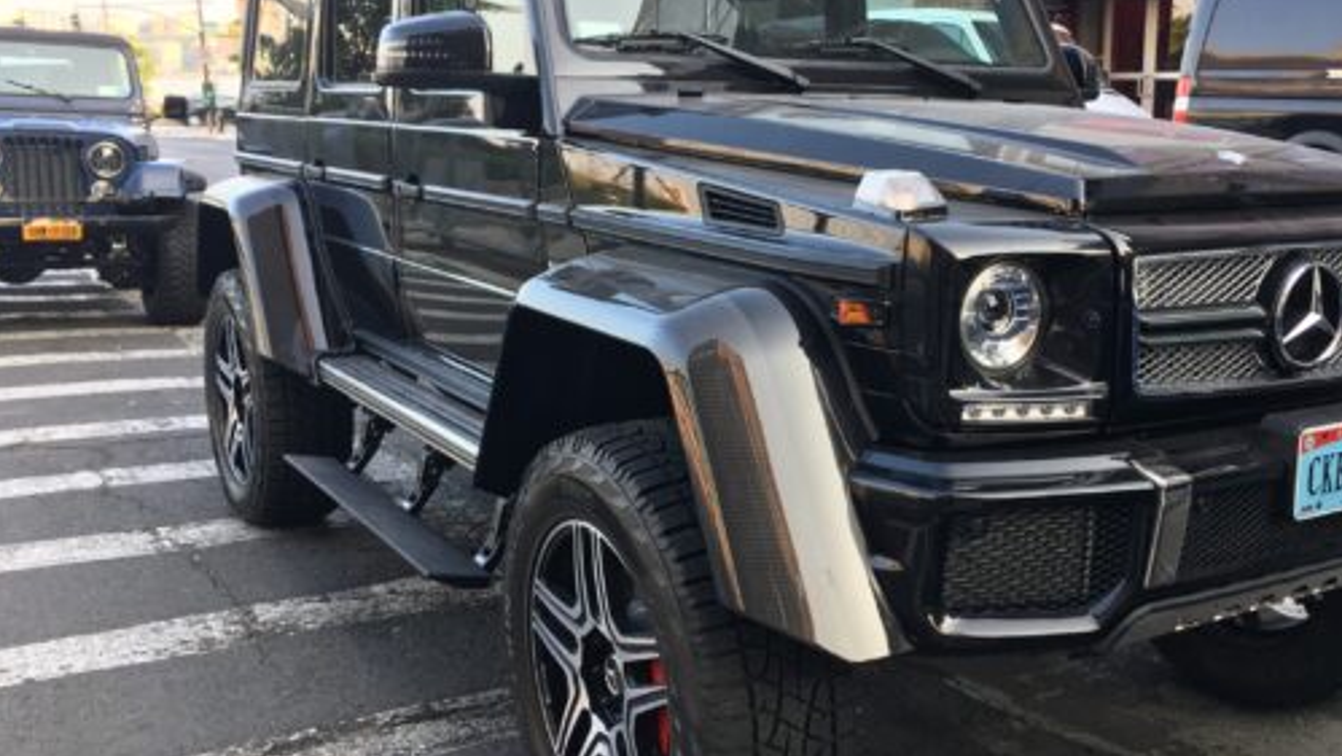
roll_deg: -1.0
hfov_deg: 52.5
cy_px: 379
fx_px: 1353
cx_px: 777
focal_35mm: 38
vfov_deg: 31.2
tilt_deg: -11.8
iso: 25
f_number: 2.2
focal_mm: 4.15
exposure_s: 1/60
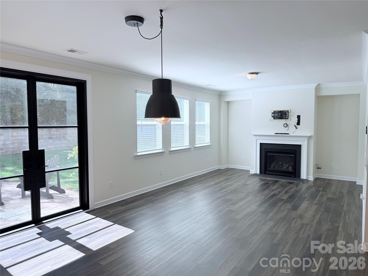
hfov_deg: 71.6
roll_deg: +0.4
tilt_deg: -3.2
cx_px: 184
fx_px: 255
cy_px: 138
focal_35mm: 24
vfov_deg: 56.8
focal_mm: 6.76
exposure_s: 1/170
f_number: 1.78
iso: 64
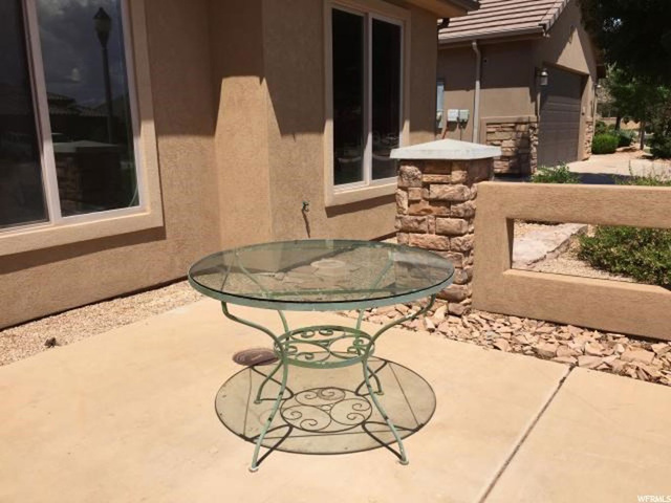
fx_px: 562
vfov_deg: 48.2
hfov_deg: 61.7
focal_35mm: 29
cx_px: 336
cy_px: 252
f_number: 2.2
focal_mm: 4.15
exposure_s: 1/2825
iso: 32
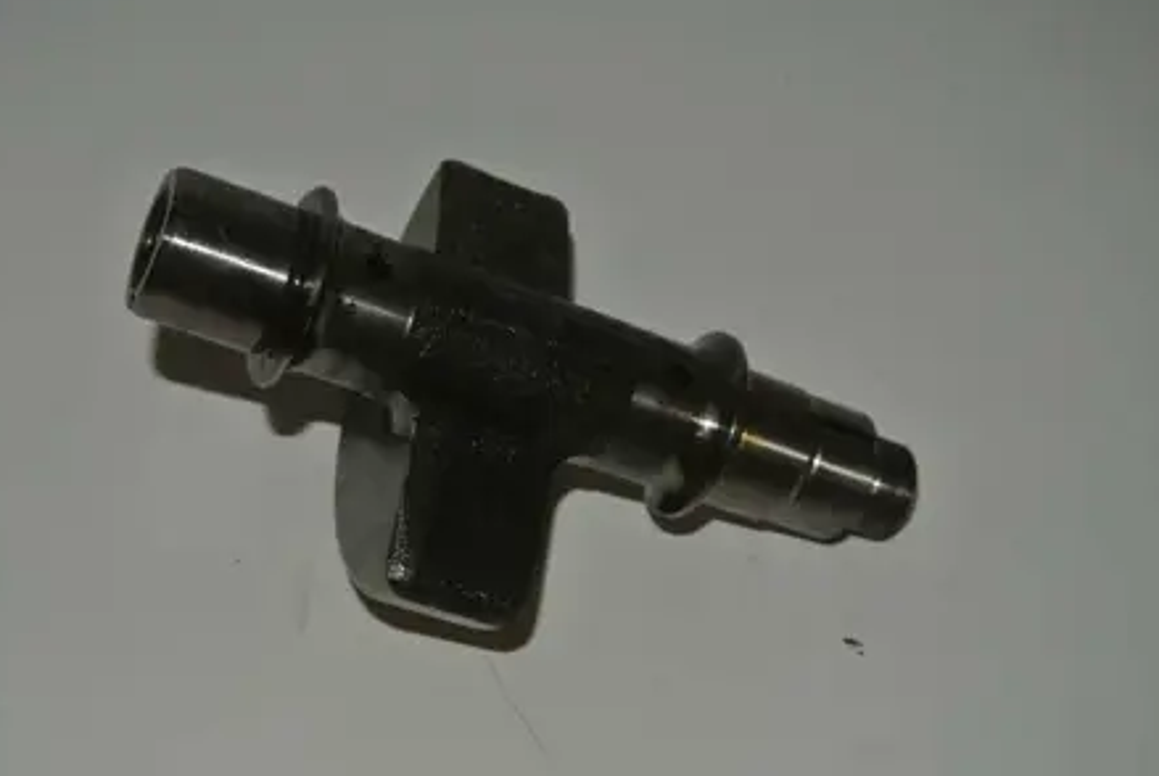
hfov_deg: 33.3
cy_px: 454
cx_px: 465
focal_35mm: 60
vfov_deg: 22.7
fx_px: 1934
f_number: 4.5
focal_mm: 18.2
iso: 200
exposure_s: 1/60
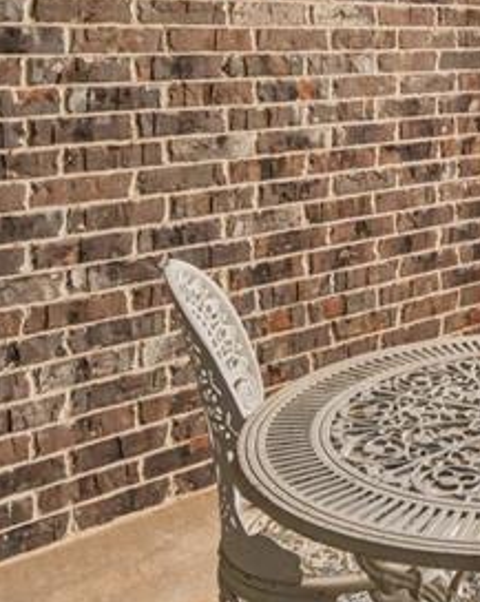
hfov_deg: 25.3
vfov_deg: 32.8
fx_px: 943
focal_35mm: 53
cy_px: 15
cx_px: 596
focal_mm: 10
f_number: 9
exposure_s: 1/60
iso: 100
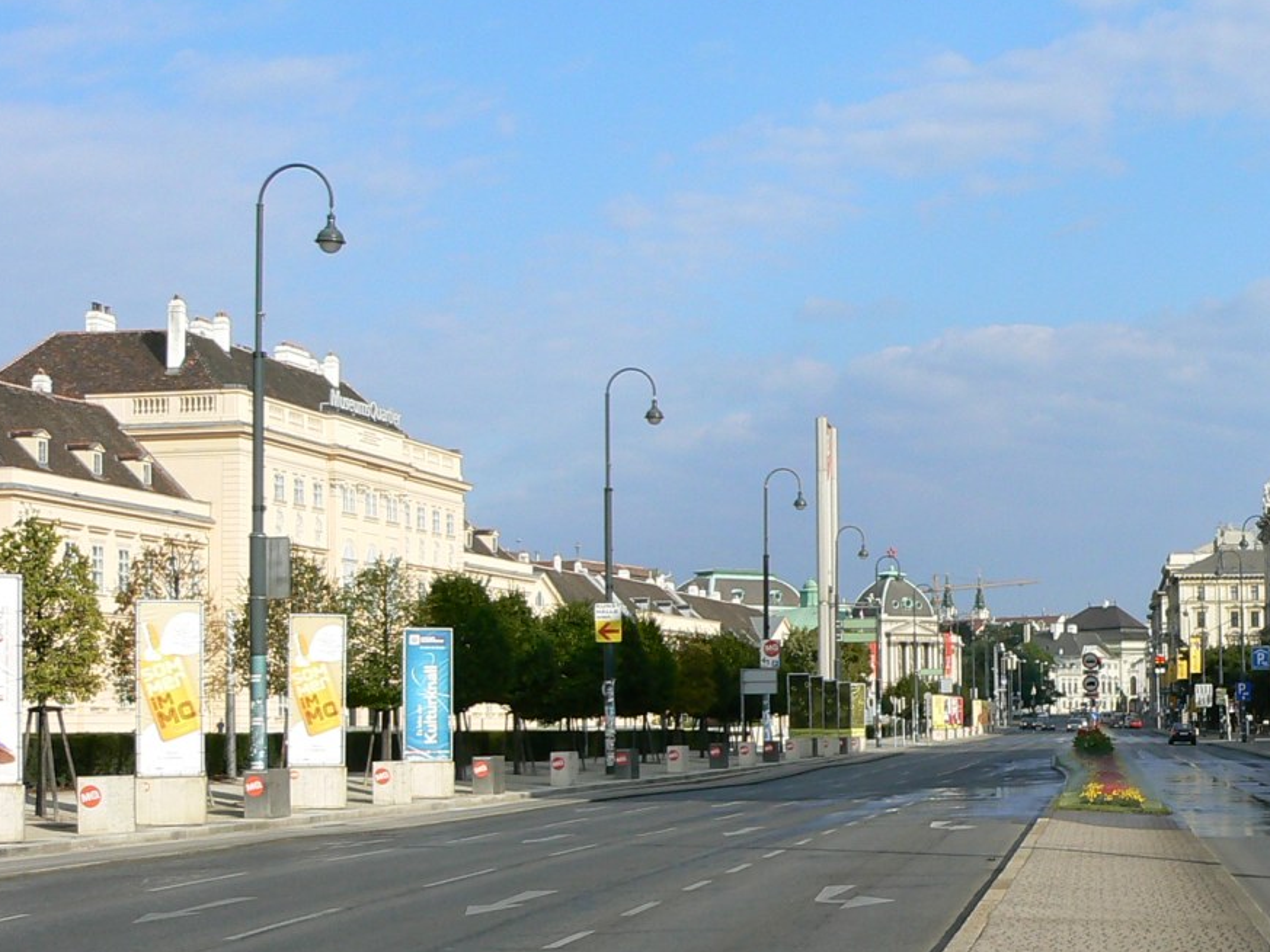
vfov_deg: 22.2
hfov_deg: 28.4
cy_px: 642
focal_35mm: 66
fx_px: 2422
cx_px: 1107
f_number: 5.6
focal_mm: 6
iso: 80
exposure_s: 1/500
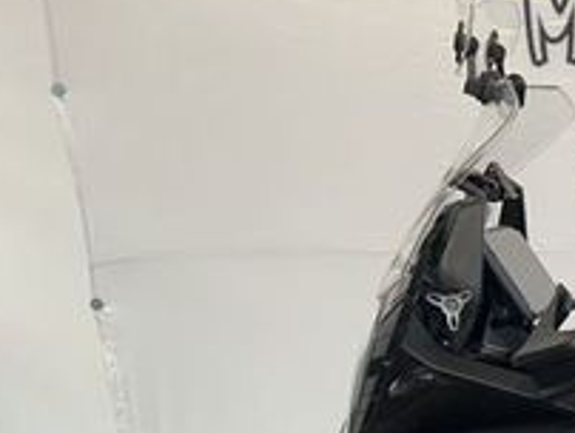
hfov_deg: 21.1
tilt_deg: -14.3
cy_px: 481
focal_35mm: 76
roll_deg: -0.2
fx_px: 1264
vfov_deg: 18.6
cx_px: 891
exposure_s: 1/100
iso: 80
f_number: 1.78
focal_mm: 6.86
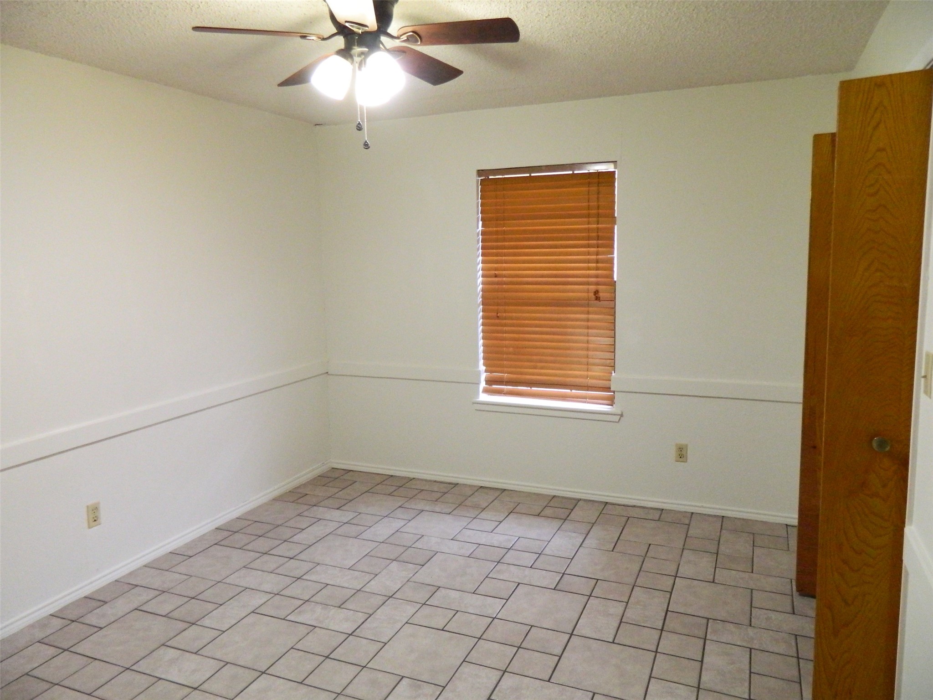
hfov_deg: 69.4
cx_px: 466
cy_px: 350
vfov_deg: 54.9
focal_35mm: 25
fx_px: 674
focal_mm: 4.5
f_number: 3.1
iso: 400
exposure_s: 1/30
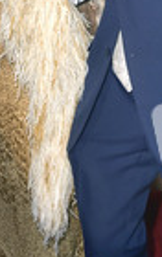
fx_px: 633
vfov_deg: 22.5
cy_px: 31
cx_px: 80
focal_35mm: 90
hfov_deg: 14.6
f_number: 6.3
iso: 400
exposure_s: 1/320
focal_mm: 31
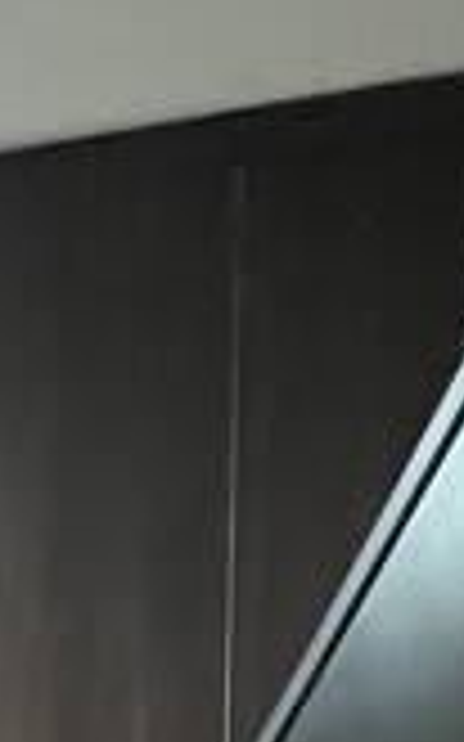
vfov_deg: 13.7
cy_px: 1911
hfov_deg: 13.7
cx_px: -207
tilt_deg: -13.8
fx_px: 1823
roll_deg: +1.8
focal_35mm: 90
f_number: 1.8
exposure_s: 1/40
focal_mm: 1.57
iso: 1000
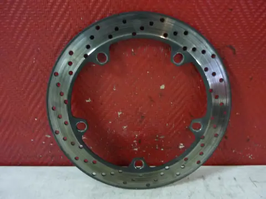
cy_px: 100
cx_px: 133
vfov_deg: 42.9
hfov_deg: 55.4
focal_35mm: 33
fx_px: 254
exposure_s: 1/8
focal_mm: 5.5
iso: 400
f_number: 2.8
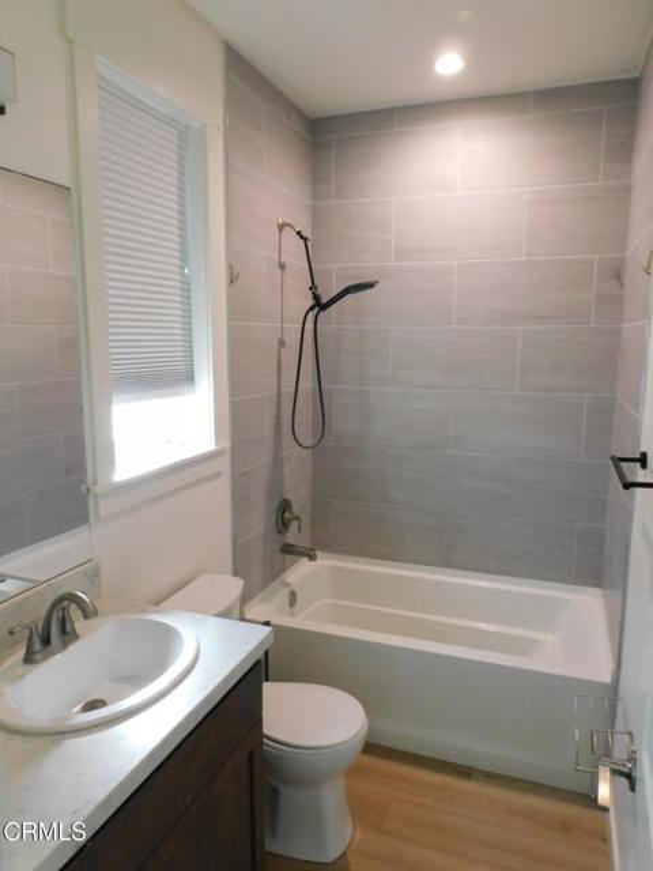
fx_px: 604
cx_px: 326
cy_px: 436
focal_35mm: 24
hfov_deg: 56.8
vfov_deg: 71.6
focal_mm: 4.3
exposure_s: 1/30
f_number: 3.3
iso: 400
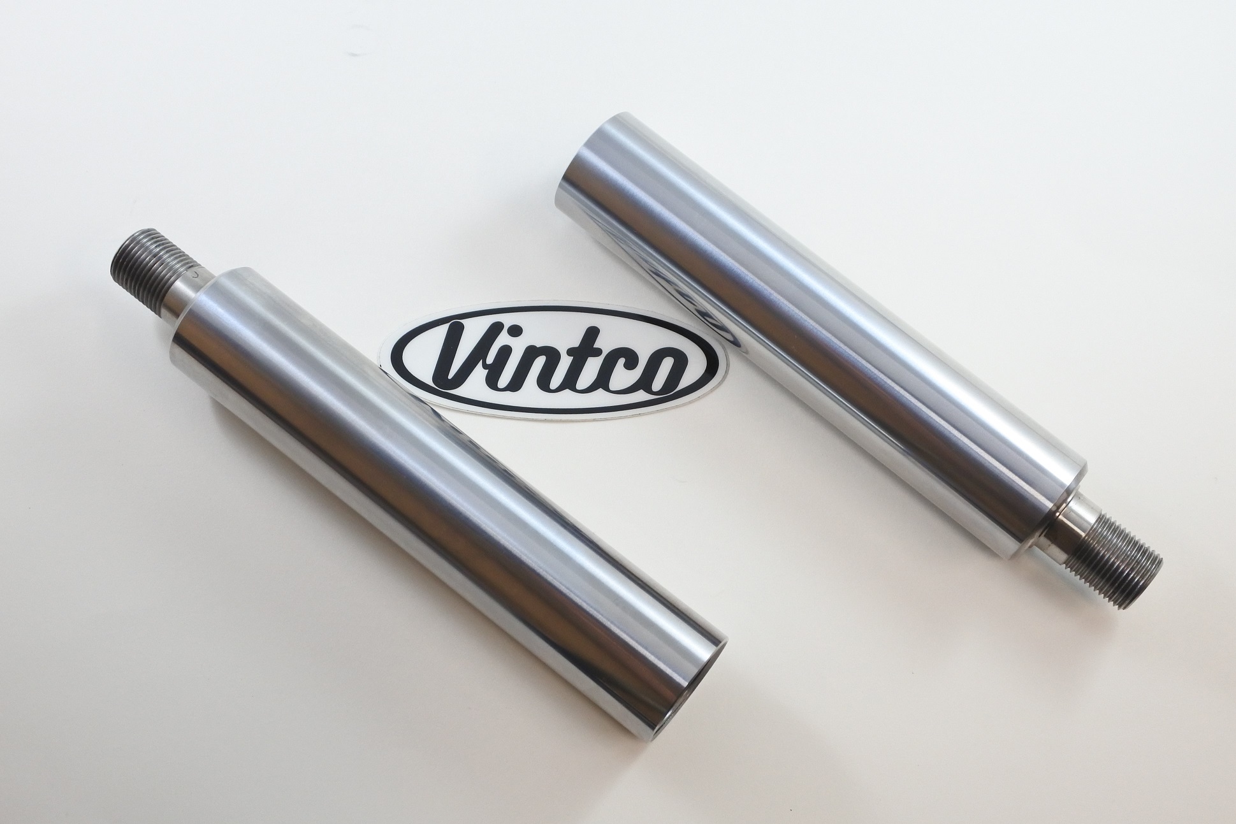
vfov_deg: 38.9
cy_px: 412
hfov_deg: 55.8
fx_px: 1167
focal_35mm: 34
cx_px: 618
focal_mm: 12.8
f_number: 4
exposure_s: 1/125
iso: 500
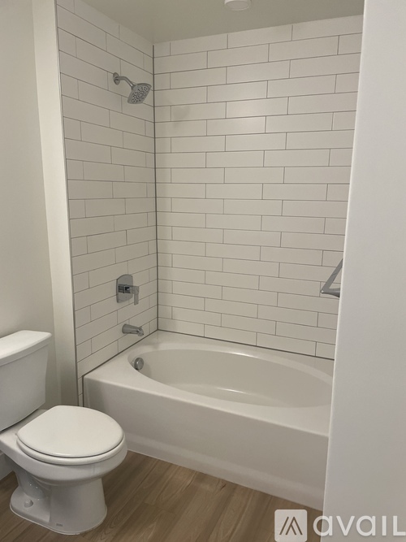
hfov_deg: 53.0
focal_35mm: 26
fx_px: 407
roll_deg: -2.4
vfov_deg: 67.3
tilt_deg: -11.0
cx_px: 203
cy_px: 271
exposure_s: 1/120
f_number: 1.6
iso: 125
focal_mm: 4.2
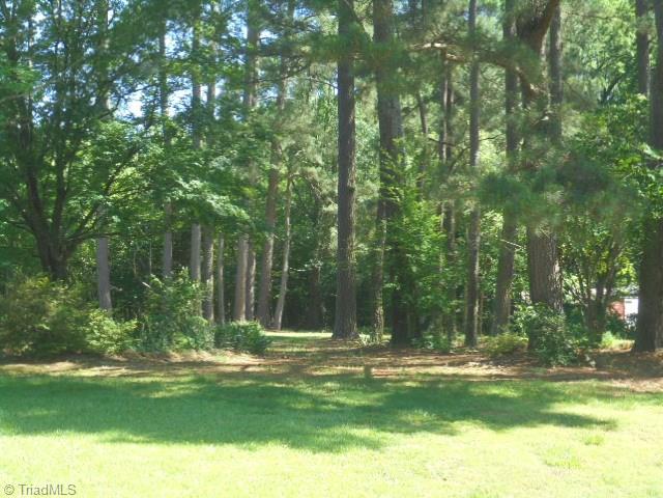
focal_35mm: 56
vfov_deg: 26.1
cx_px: 332
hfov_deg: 34.3
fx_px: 1073
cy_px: 249
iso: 100
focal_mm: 10.1
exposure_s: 1/60
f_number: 5.2
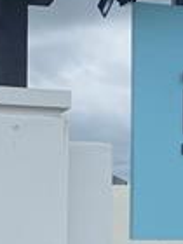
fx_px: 1008
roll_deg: -0.1
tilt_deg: -1.0
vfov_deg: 13.7
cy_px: 225
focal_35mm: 143
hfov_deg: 10.0
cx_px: 281
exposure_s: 1/2463
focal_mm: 4.25
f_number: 1.8
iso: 32
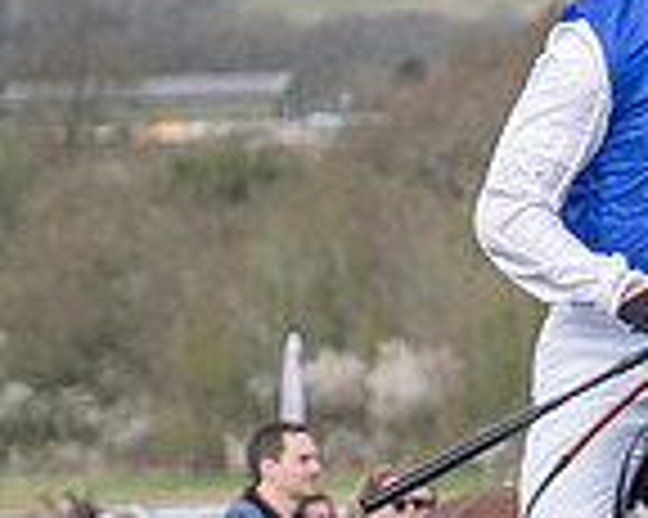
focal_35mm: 702
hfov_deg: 2.8
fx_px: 13454
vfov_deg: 2.2
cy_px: 589
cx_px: 704
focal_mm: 70
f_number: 2.8
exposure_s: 1/1000
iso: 100
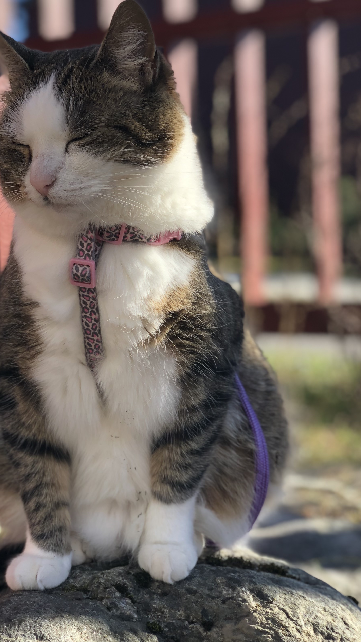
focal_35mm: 72
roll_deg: +2.7
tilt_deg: -3.0
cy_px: 298
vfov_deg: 29.3
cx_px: 68
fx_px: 1225
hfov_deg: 16.6
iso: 16
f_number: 2.4
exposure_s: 1/345
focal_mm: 6
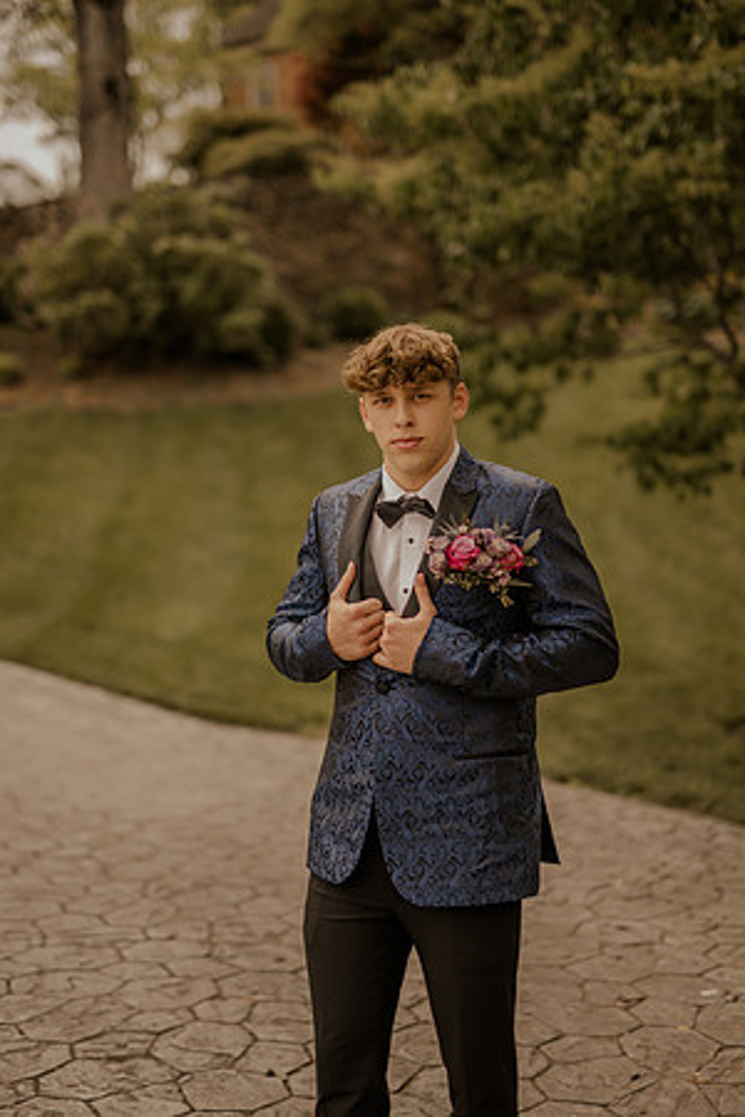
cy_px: 558
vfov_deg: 39.6
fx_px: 1552
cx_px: 372
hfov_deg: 27.0
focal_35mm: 50
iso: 100
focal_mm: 50
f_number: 2.2
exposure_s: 1/1600
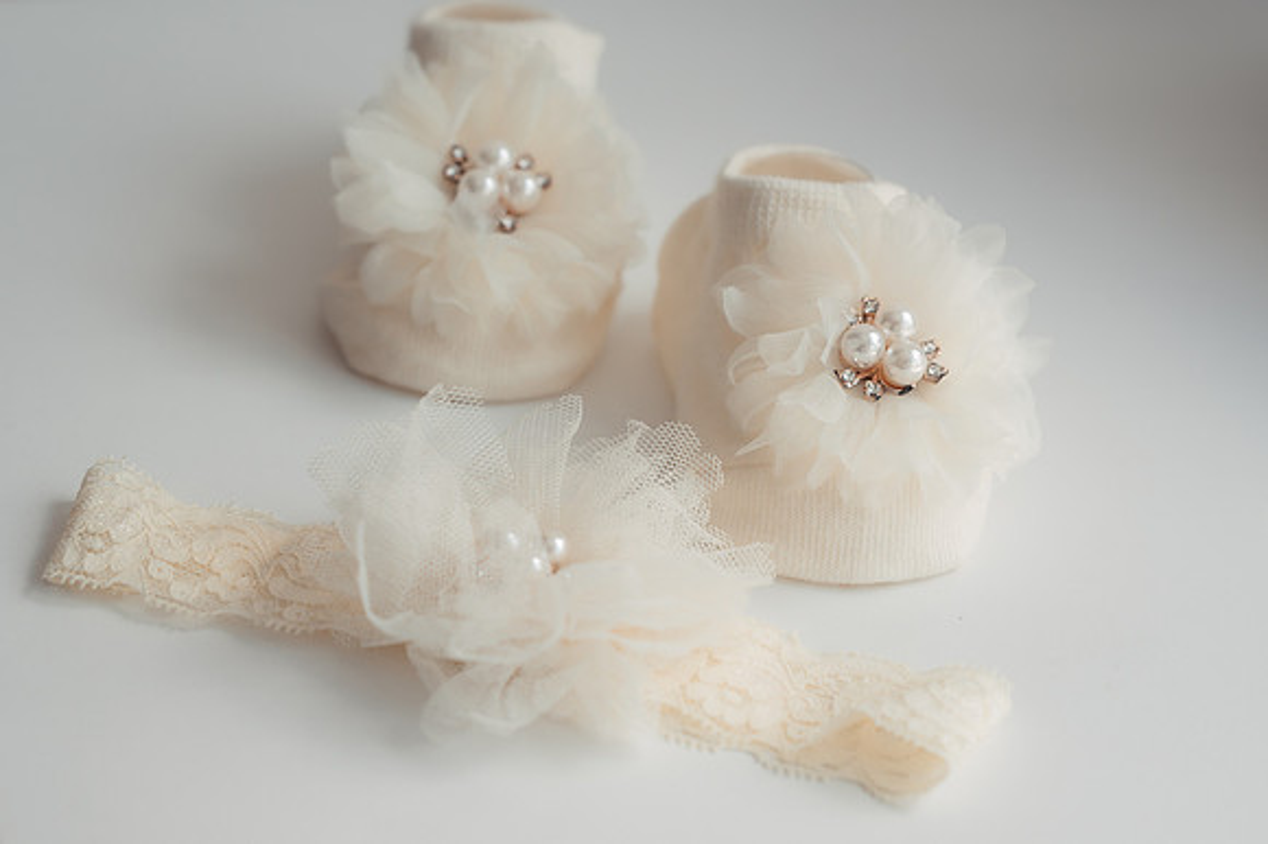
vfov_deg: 12.5
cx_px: 497
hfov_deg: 18.7
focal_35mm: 109
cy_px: 451
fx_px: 3848
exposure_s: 1/250
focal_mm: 85
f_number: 5
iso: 200
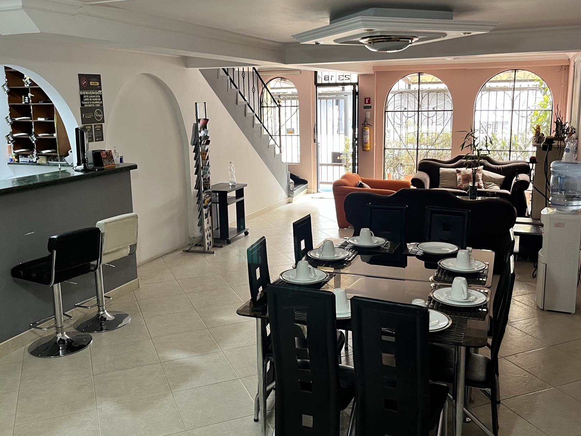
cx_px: 282
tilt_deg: -10.2
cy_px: 196
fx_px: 554
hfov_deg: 55.3
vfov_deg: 42.9
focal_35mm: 33
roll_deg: +1.2
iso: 200
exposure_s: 1/60
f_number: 1.6
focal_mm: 5.1
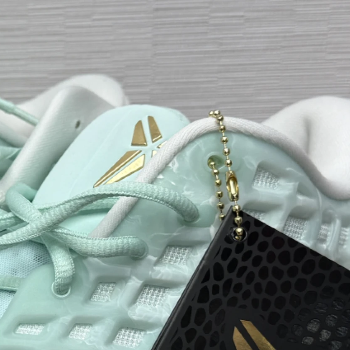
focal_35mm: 96
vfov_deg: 17.9
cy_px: 291
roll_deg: +2.4
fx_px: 1098
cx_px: -73
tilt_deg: -19.6
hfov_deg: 17.3
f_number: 1.78
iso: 64
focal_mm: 6.76
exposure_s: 1/183
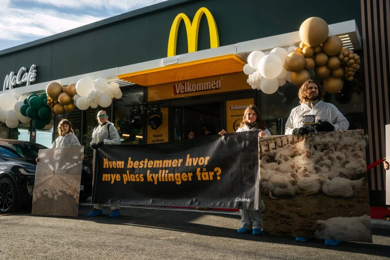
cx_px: 195
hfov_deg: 56.9
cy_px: 130
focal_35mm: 33
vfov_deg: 39.8
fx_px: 360
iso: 200
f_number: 3.5
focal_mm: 33.2
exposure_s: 1/1250
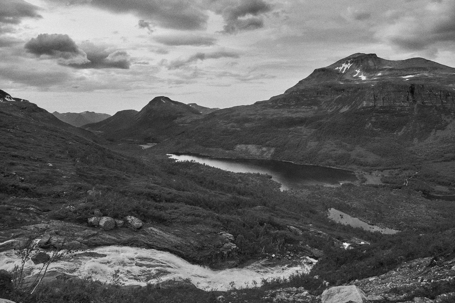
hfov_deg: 84.0
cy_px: 152
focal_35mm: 20
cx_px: 228
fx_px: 253
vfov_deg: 61.9
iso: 50
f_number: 5
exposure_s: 1/320
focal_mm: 20
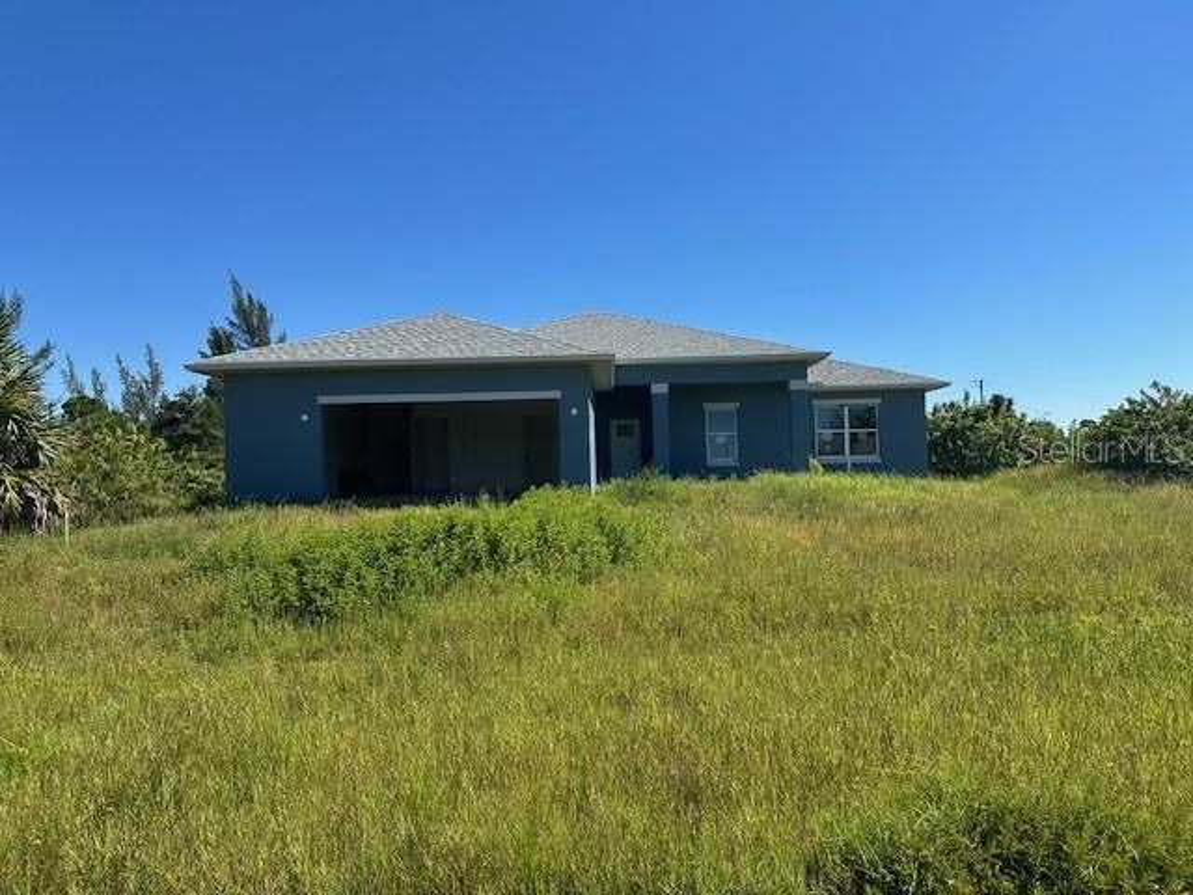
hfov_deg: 71.6
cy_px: 448
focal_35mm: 24
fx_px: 827
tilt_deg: +1.2
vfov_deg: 56.8
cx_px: 596
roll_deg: +1.5
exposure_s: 1/4545
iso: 80
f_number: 1.78
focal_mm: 6.86
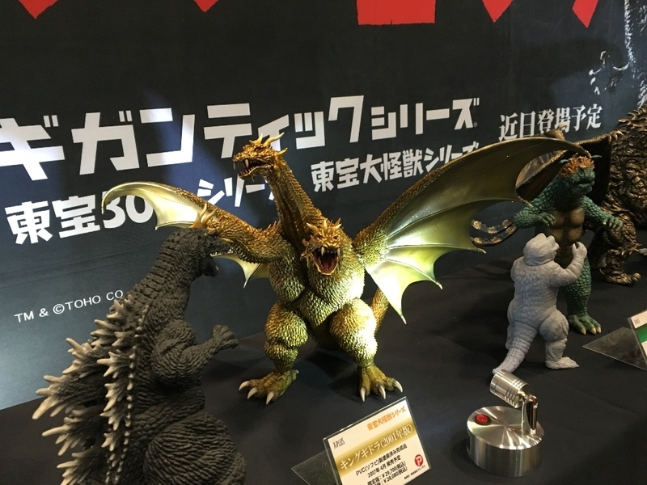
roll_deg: +3.3
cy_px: 242
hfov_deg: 61.7
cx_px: 324
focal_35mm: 29
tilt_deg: -17.9
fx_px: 542
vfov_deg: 48.2
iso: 80
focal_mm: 4.15
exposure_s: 1/15
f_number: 2.2
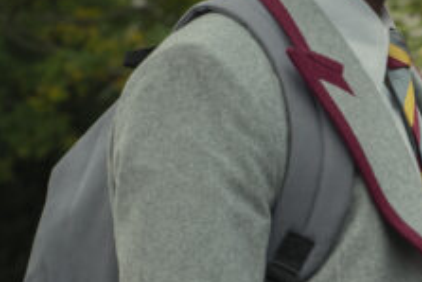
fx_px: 3390
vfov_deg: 4.8
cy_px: 304
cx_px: 965
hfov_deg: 6.8
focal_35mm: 289
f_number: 5
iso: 320
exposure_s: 1/320
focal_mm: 63
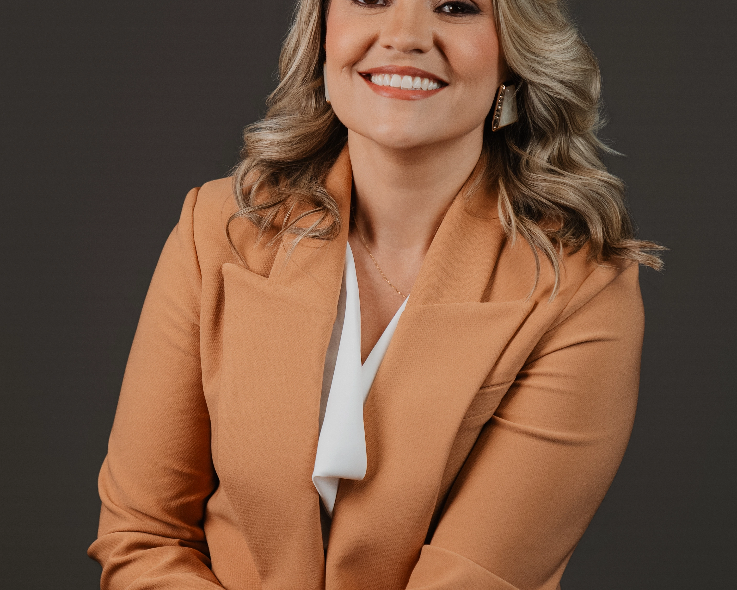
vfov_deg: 10.4
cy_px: 297
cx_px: 368
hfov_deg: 13.0
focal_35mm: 148
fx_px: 3228
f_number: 3.2
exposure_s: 1/250
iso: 200
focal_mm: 70
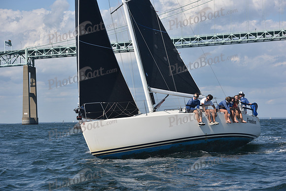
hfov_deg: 23.6
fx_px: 683
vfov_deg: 15.9
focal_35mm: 86
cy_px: 96
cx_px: 143
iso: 250
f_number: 6.3
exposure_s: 1/1000
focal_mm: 86
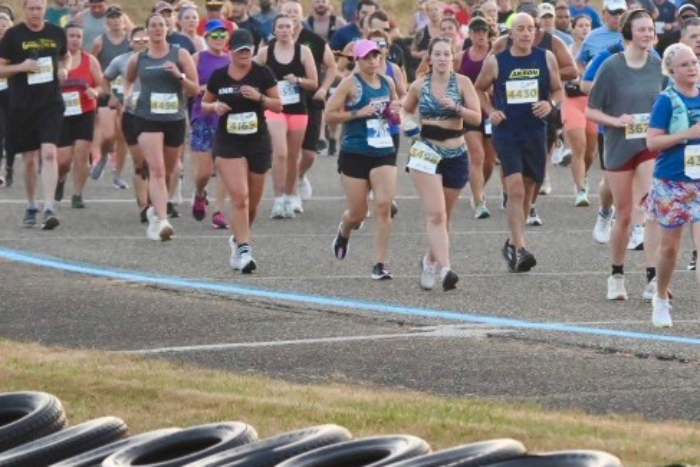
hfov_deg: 4.6
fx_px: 8733
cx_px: 998
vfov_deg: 3.1
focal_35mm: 449
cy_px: 139
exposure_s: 1/800
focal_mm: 135
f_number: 4.8
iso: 800
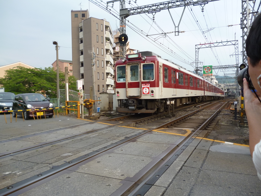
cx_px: 130
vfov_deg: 49.7
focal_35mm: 28
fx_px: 211
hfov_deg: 63.4
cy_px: 98
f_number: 3.1
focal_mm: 5
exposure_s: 1/250
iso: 125
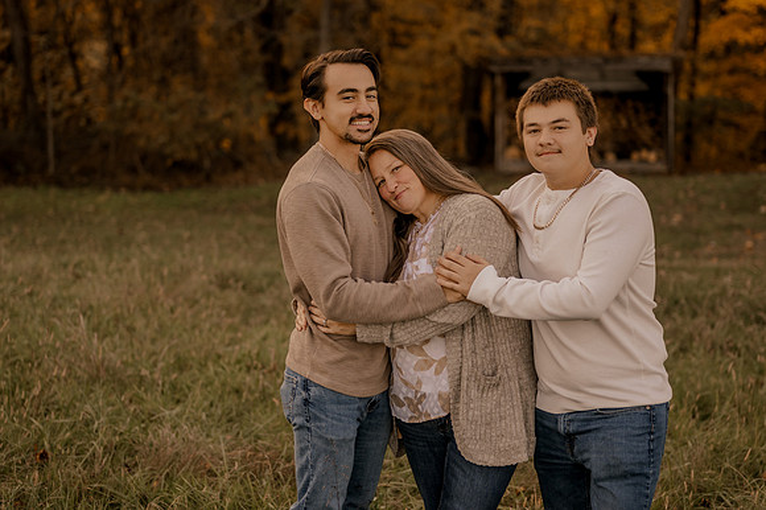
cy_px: 255
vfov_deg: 18.2
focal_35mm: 75
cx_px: 383
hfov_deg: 27.0
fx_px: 1595
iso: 250
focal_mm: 50
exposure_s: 1/640
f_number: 1.8
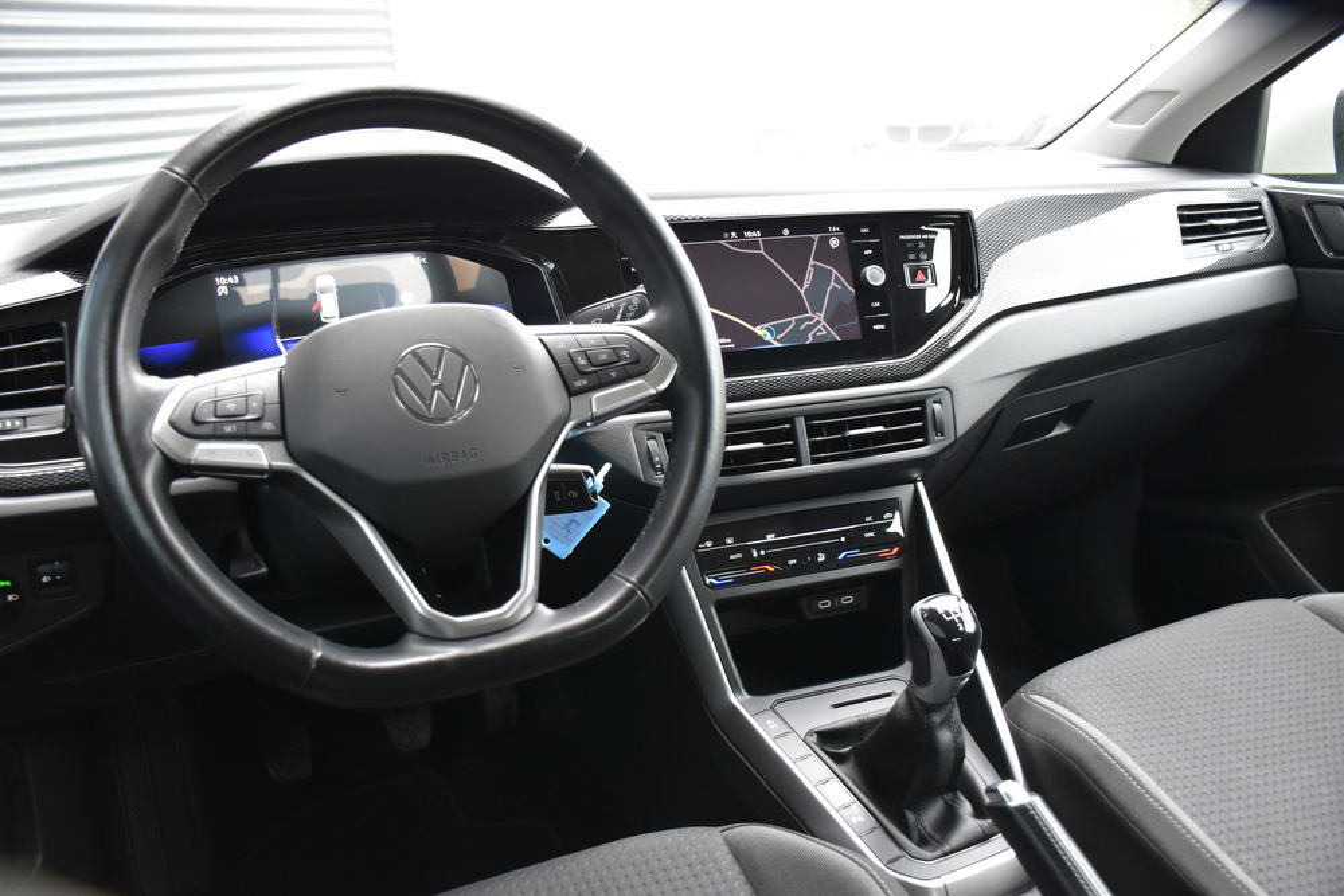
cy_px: 448
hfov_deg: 61.9
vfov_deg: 43.6
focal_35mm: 30
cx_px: 672
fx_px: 1120
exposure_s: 1/60
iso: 1000
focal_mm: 20
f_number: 3.5
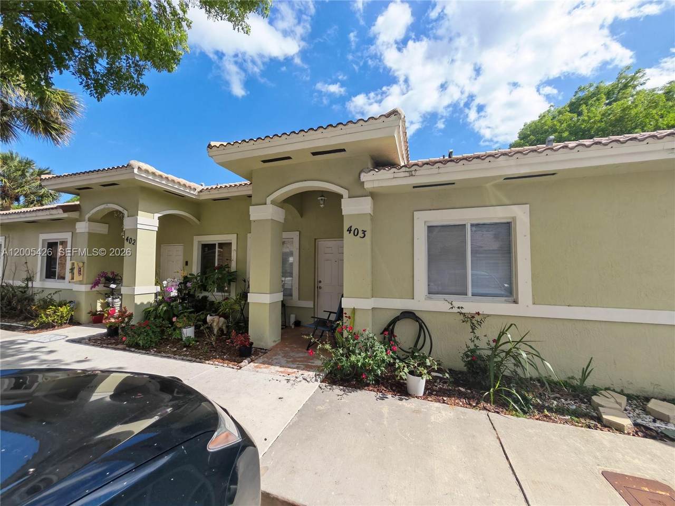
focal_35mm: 13
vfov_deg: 89.9
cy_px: 253
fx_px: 253
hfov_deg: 106.2
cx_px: 338
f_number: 2
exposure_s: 1/1400
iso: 50
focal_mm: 1.82
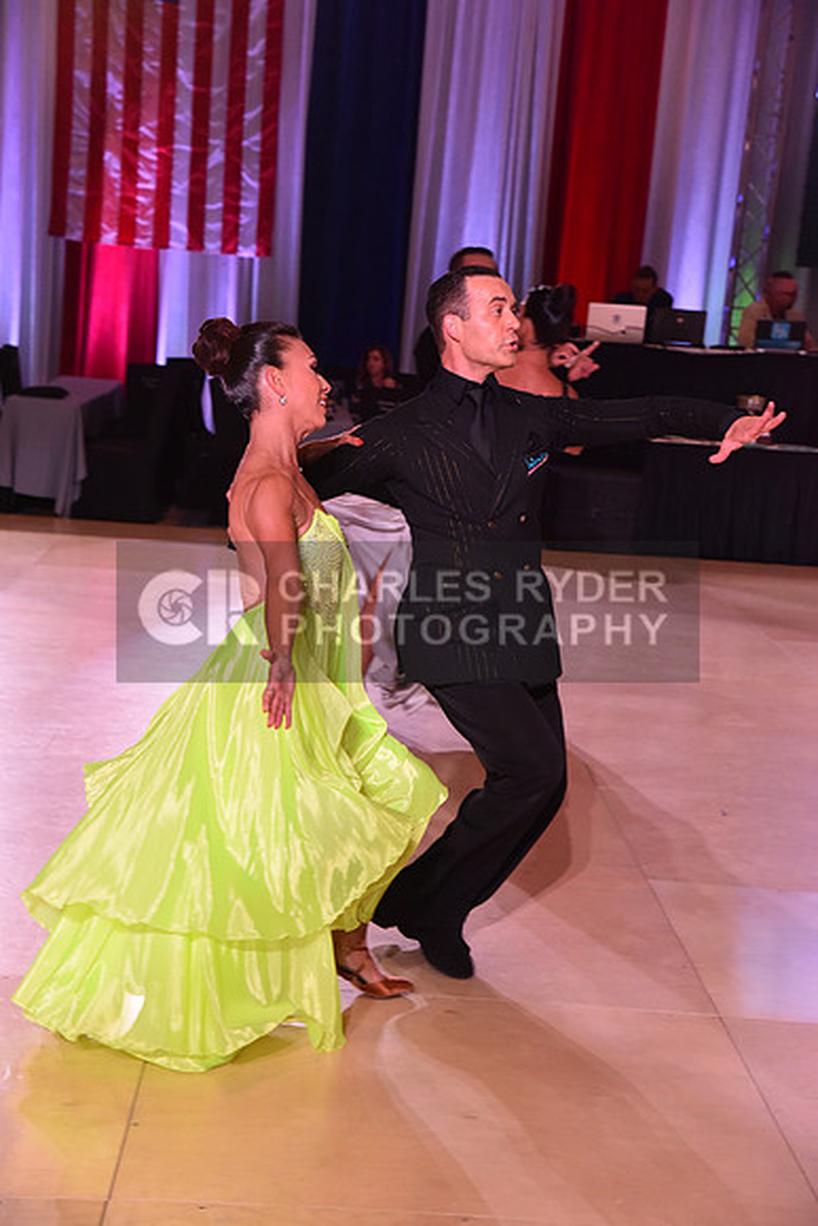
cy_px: 613
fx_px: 2384
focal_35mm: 70
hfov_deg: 19.5
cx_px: 409
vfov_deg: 28.8
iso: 2500
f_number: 6.3
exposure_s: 1/320
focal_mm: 70
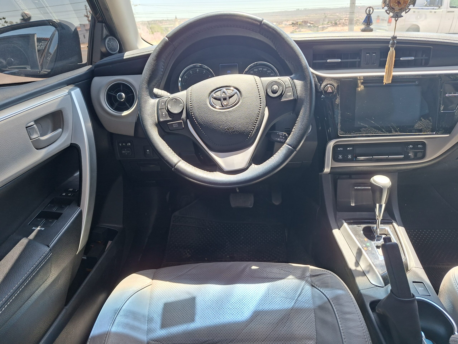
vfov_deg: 58.9
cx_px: 229
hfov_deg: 73.9
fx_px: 304
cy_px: 172
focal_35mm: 23
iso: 50
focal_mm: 5.54
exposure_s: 1/120
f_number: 1.8
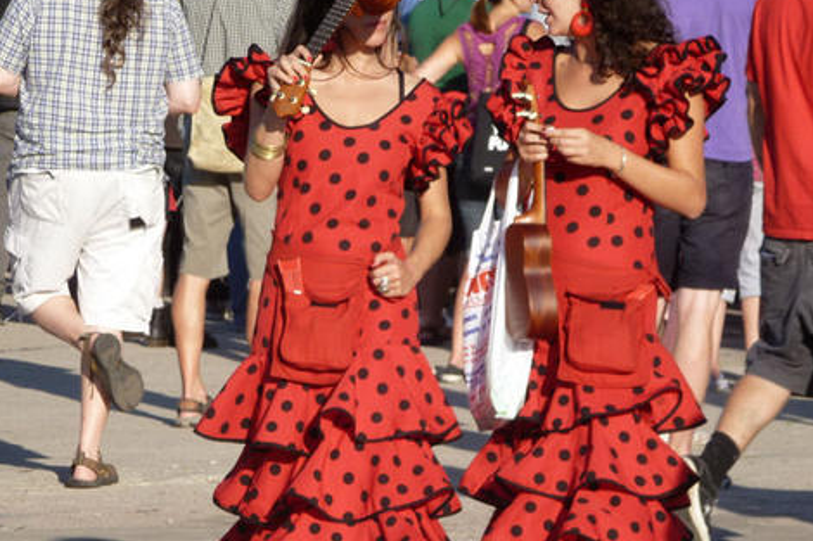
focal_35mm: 377
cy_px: 278
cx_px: 346
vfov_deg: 3.6
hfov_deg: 5.5
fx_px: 8510
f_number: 5.6
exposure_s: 1/250
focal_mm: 47.7
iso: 100
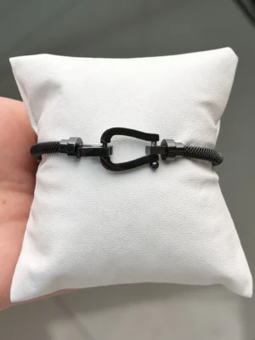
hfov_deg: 30.3
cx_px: 128
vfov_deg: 39.7
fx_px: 471
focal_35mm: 48
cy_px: 170
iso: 80
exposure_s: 1/786
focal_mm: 6.76
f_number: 1.78
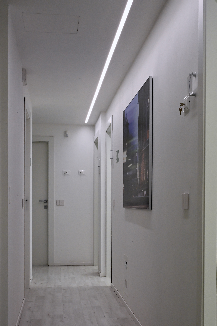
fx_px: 461
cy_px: 163
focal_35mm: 51
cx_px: 108
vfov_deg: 38.9
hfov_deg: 26.5
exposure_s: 1/30
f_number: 22
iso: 2000
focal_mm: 51
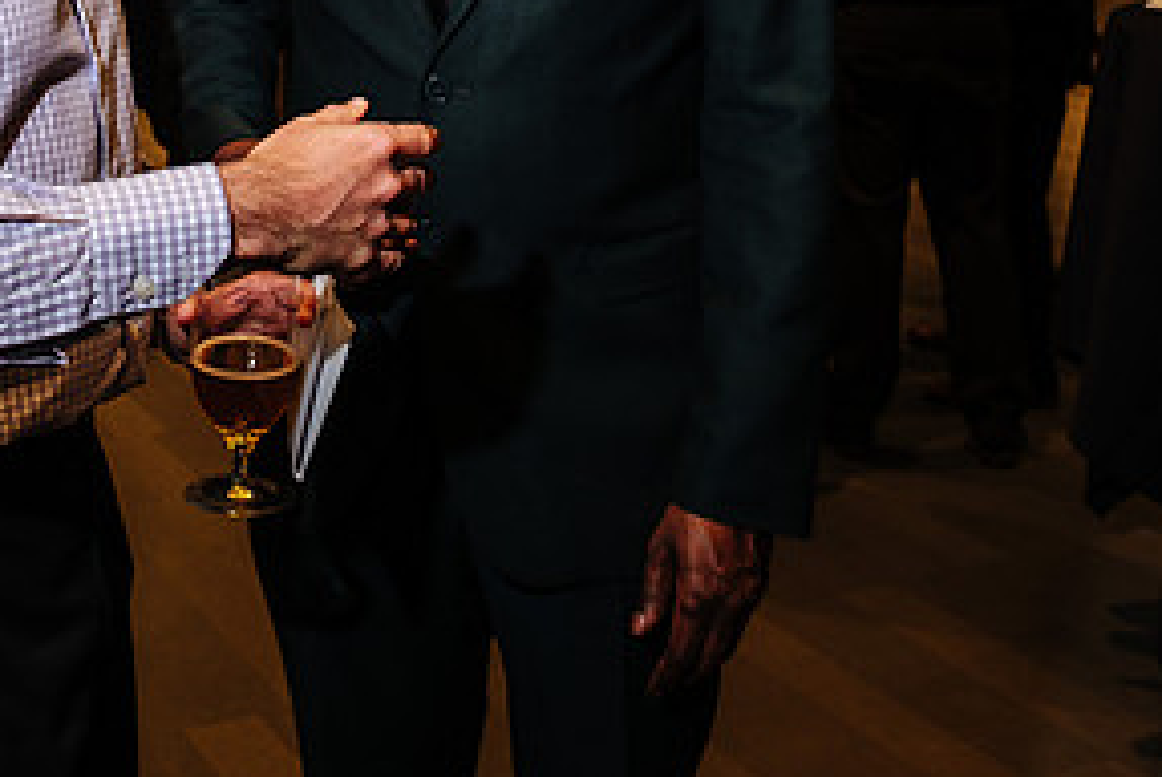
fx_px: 1842
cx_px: 269
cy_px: -79
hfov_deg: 34.2
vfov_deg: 22.5
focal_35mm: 57
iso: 400
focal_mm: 16.5
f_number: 4
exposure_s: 1/60
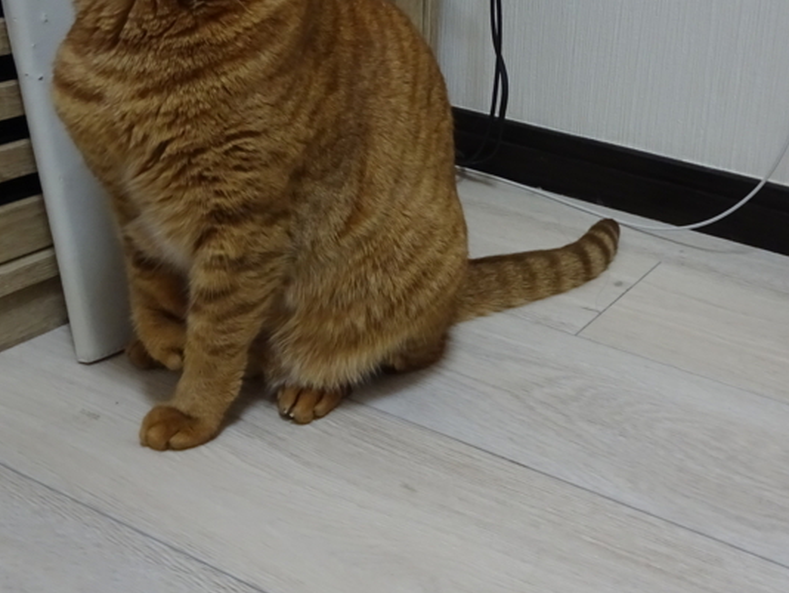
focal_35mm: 46
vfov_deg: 31.2
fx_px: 1049
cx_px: 572
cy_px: 183
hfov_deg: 40.3
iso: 640
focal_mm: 4.1
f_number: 3.5
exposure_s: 1/30
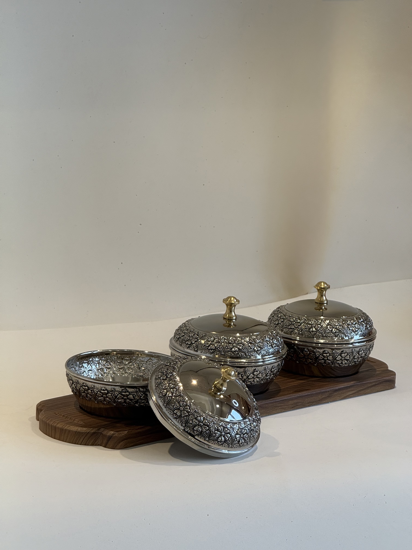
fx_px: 1904
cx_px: 206
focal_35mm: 120
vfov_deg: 16.4
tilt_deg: -12.1
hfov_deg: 12.3
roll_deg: -3.0
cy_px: 275
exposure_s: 1/100
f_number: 2.8
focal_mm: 15.66
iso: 64
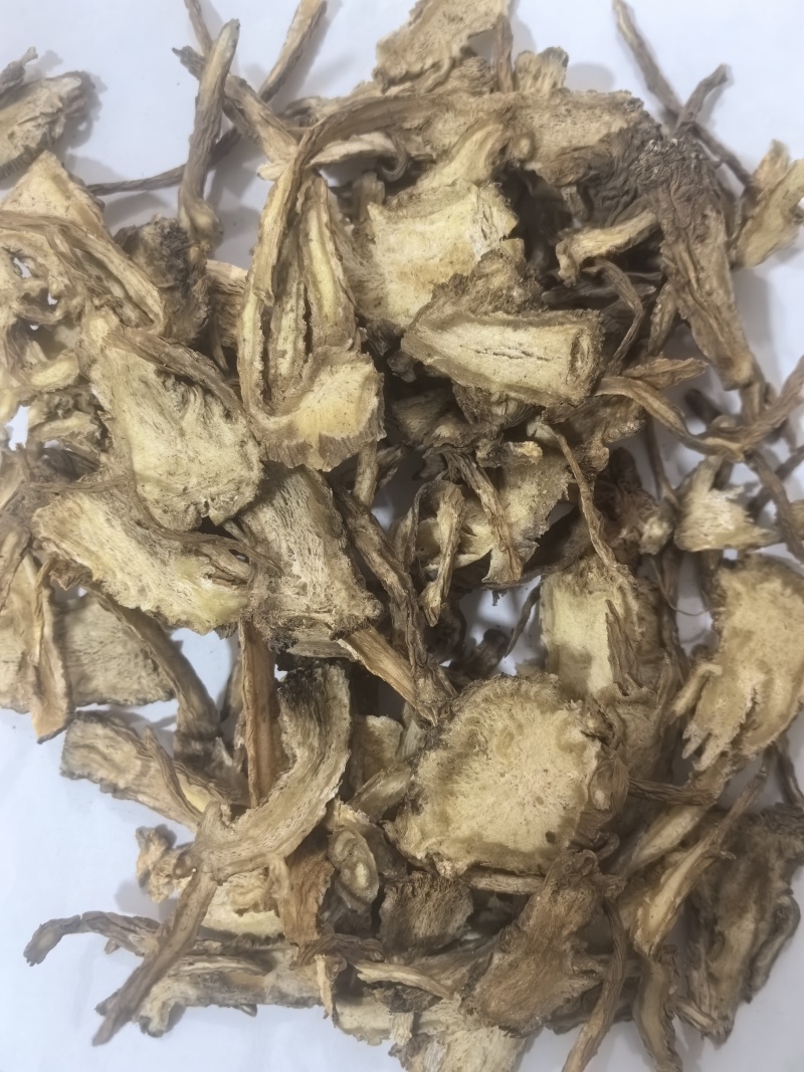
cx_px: 402
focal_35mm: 27
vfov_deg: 65.3
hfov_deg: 51.3
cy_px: 536
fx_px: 836
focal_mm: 5.75
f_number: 2
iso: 800
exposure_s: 1/120
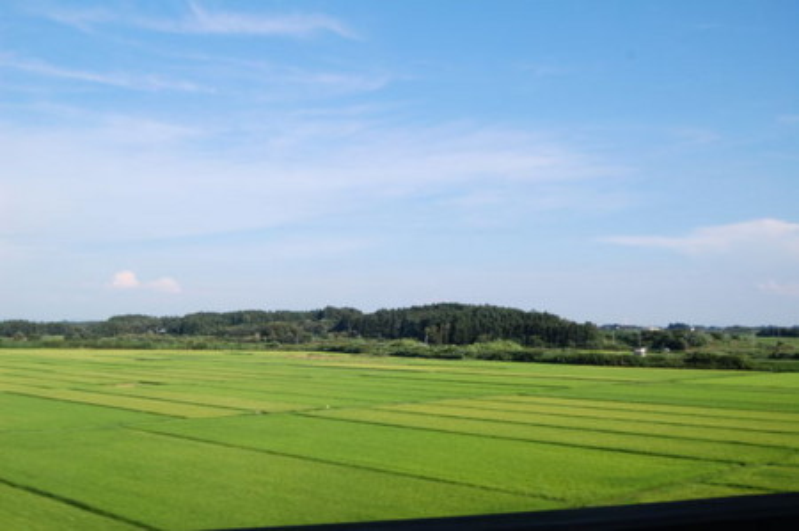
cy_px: 266
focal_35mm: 39
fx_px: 865
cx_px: 400
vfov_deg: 34.1
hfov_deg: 49.6
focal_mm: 26
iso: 200
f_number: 8
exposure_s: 1/250
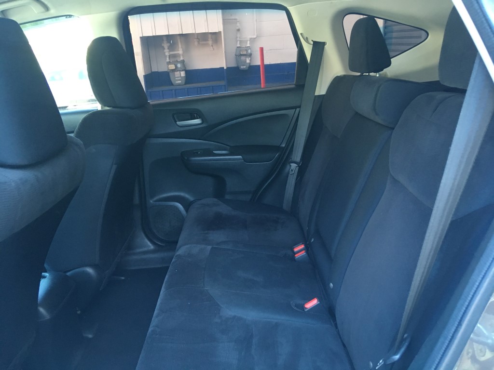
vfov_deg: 48.2
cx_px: 247
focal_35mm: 29
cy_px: 185
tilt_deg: -17.9
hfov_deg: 61.7
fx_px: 414
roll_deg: +4.1
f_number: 2.2
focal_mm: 4.15
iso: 125
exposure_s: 1/30
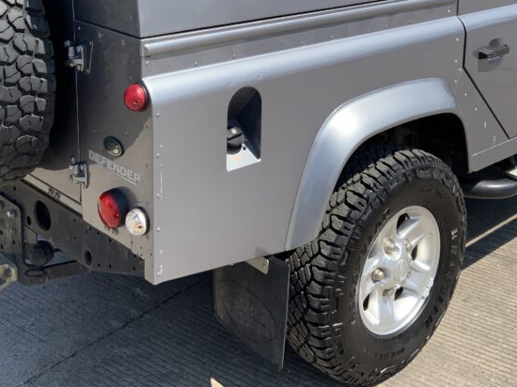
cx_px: 329
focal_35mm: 54
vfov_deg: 26.0
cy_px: 28
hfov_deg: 35.3
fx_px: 806
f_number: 1.8
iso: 16
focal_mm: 3
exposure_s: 1/1221
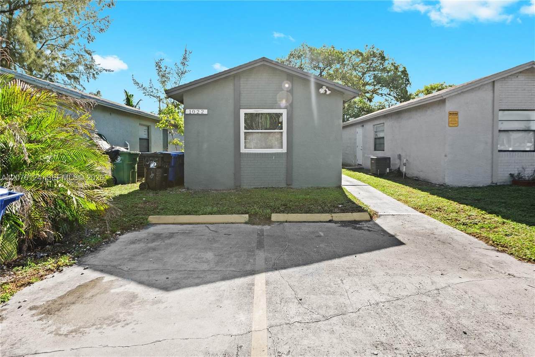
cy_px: 178
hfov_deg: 84.0
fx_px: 297
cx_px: 268
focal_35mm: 20
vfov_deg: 62.0
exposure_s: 1/250
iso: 200
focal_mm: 20
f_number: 8
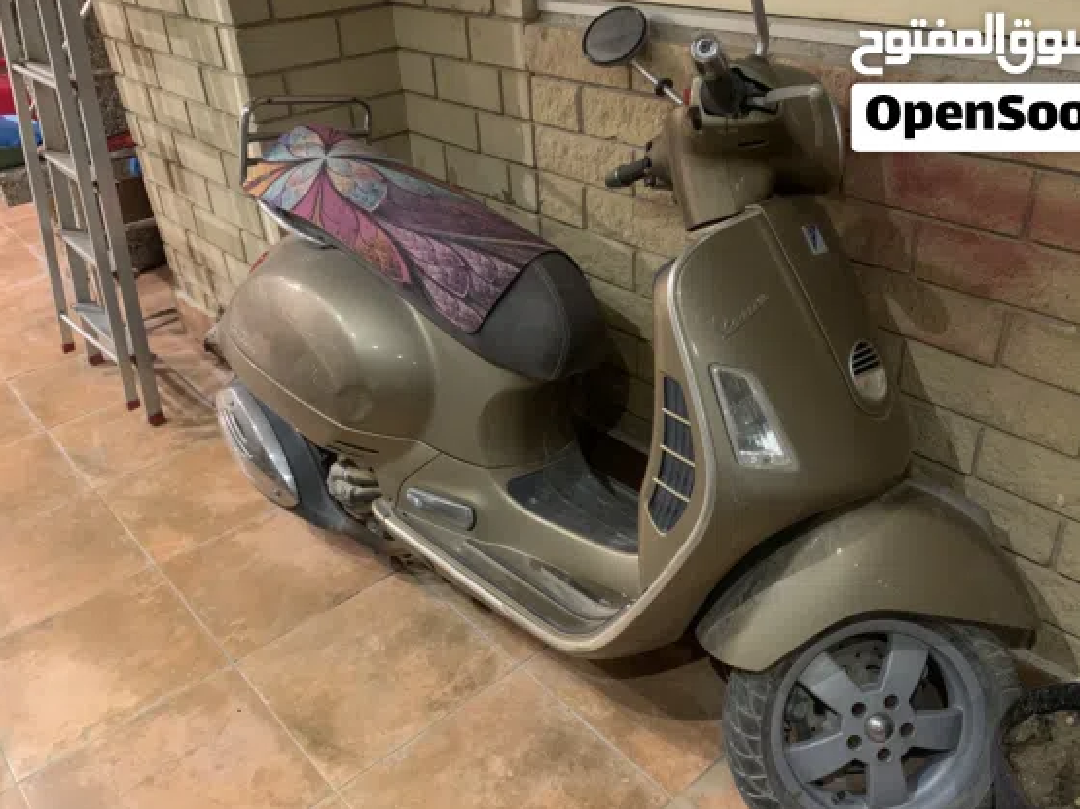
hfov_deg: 60.0
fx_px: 936
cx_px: 558
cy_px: 432
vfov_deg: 46.8
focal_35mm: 30
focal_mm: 4.25
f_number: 1.8
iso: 640
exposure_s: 1/30
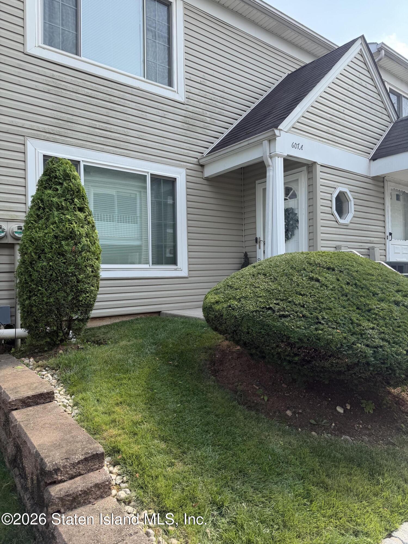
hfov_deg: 56.8
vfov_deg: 71.6
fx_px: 377
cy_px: 272
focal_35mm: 24
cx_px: 204
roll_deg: -0.3
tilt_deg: +1.0
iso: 80
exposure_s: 1/878
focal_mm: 6.76
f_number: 1.78
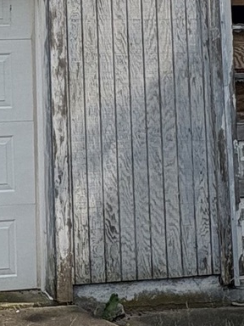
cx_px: -64
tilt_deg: +3.5
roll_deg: +1.1
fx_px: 789
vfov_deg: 22.1
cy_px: -29
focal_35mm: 84
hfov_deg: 16.7
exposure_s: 1/2208
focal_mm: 2.22
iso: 50
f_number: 2.2
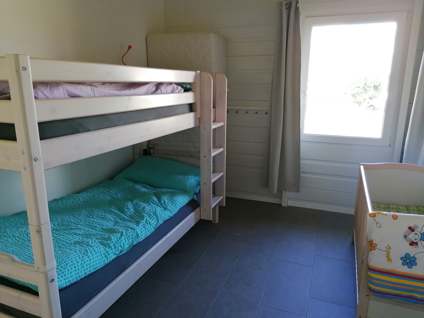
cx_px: 212
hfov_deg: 65.3
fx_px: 331
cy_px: 159
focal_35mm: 27
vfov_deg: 51.4
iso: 160
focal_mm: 4.75
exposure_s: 1/60
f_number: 1.8
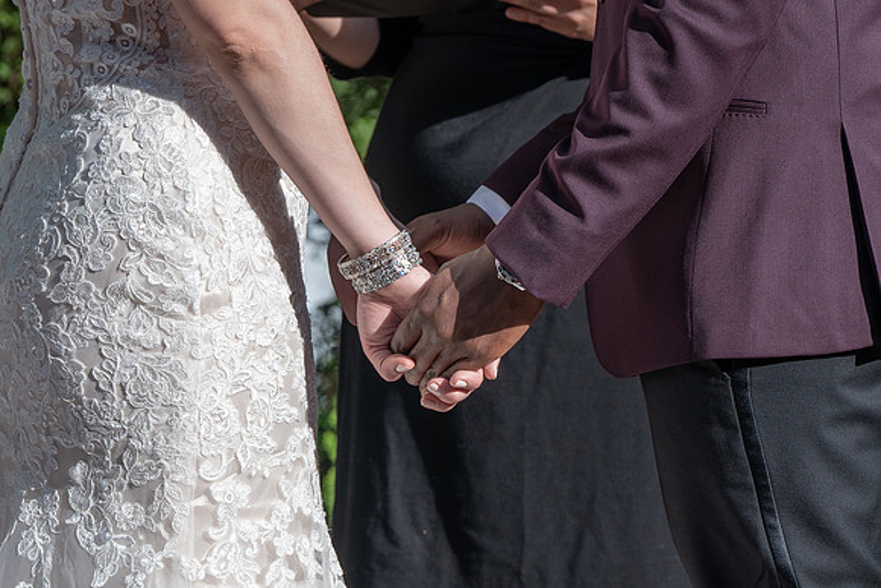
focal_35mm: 438
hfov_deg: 4.7
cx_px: 456
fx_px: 10716
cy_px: 611
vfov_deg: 3.1
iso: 50
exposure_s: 1/250
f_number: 5.6
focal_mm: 200
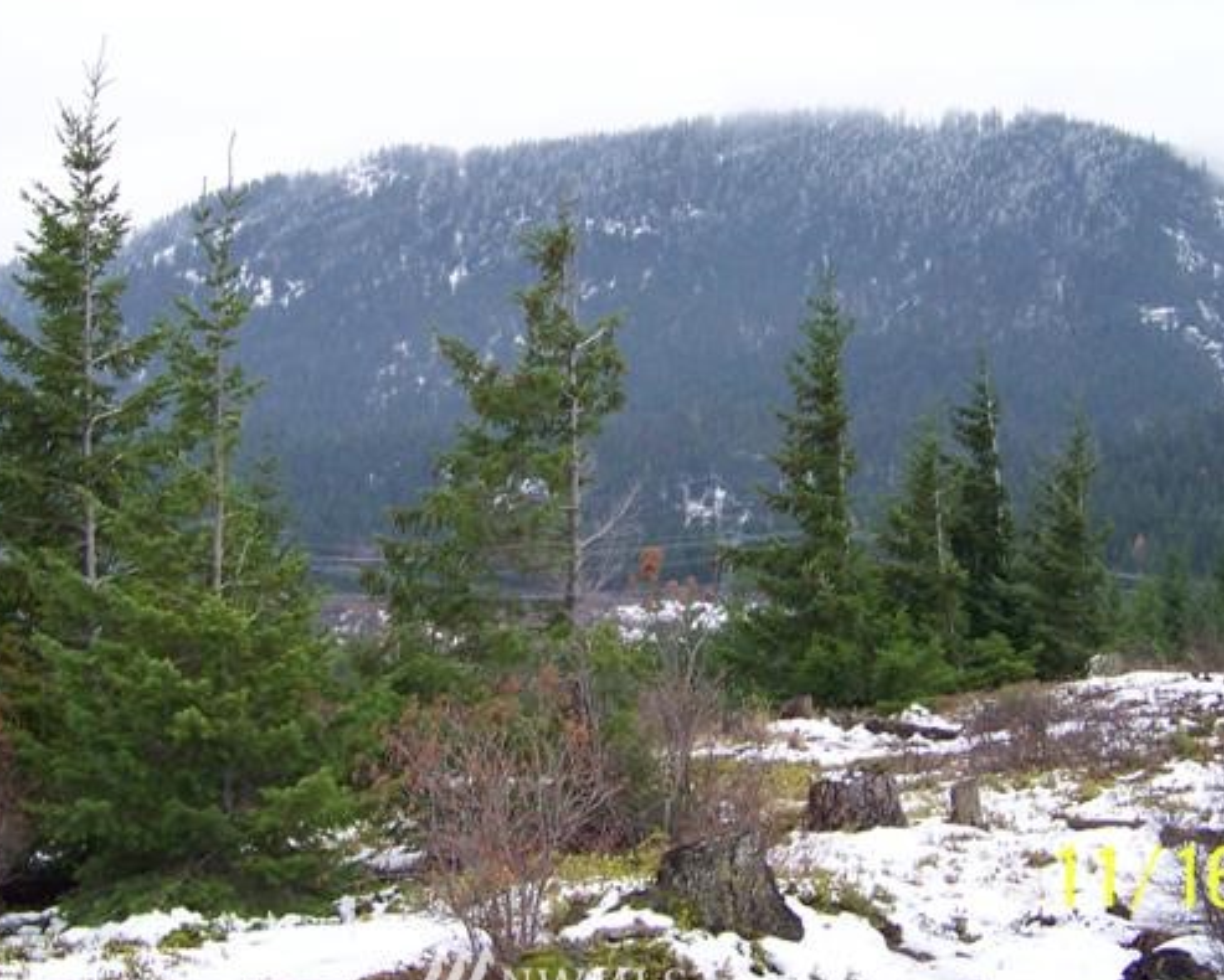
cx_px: 559
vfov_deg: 26.5
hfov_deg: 33.0
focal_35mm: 57
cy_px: 325
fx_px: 2066
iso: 100
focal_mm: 5.85
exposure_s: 1/30
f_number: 2.8
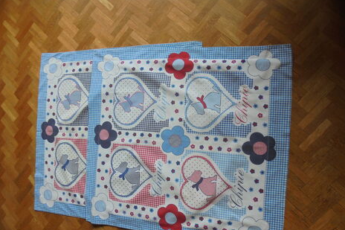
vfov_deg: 46.3
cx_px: 172
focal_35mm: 28
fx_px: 268
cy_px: 130
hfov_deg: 65.5
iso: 100
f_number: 3.5
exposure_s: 1/125
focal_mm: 4.6
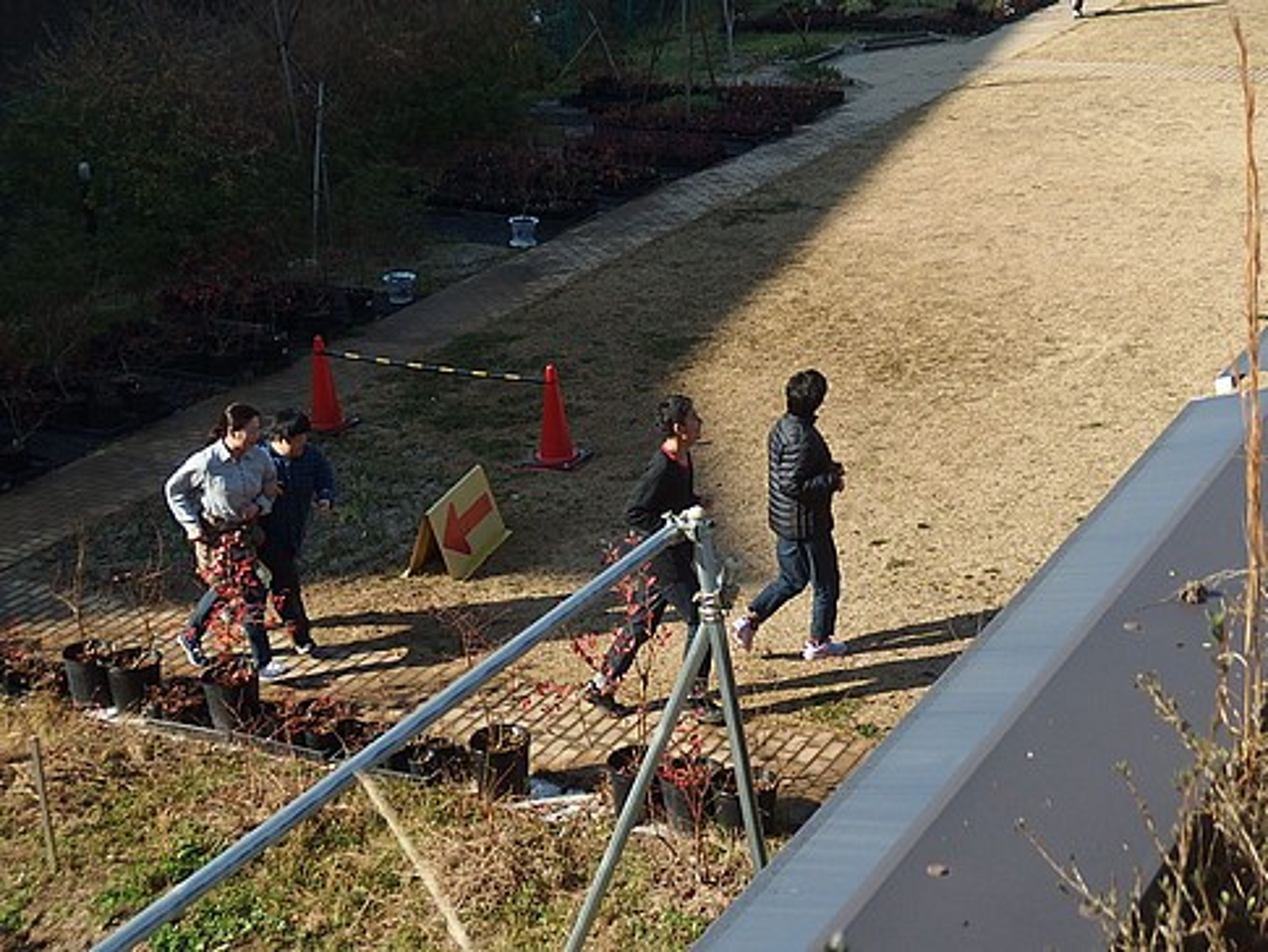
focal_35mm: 67
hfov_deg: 29.0
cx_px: 634
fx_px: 2455
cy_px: 476
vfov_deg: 21.9
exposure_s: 1/1250
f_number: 2.8
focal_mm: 12.1
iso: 100
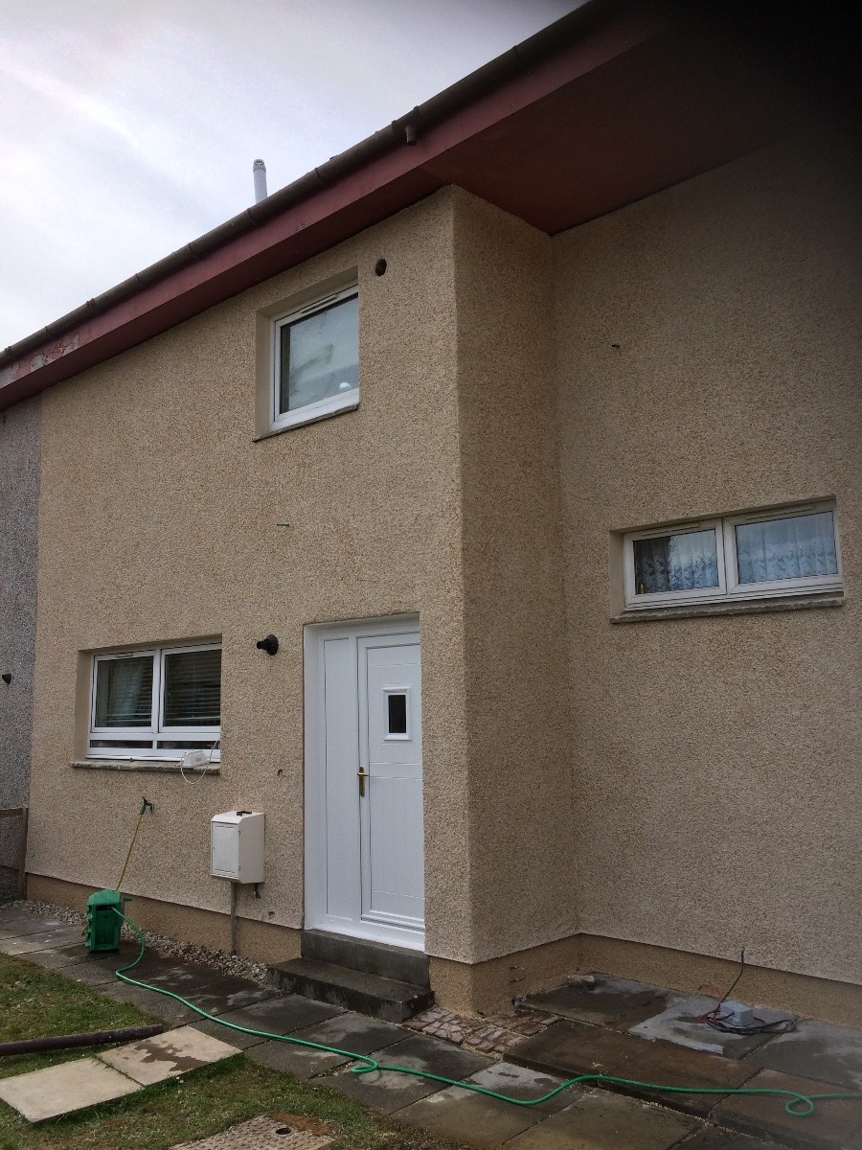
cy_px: 575
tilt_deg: +7.2
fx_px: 963
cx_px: 431
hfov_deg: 48.2
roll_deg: +2.3
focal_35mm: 29
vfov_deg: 61.7
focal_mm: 4.15
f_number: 2.2
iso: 32
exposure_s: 1/1953
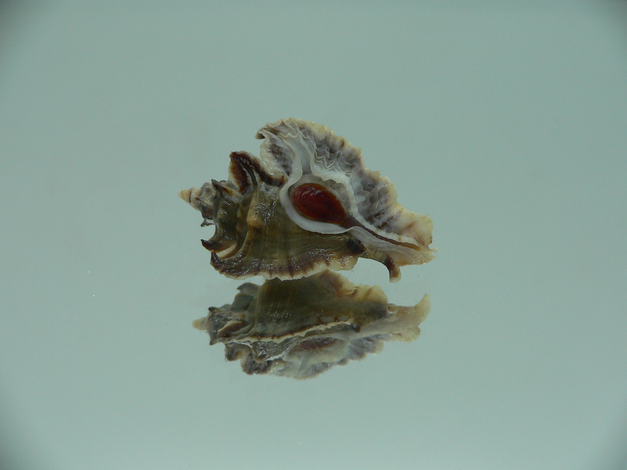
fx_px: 634
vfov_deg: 40.7
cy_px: 235
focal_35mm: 35
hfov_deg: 52.6
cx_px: 314
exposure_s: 1/60
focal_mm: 4.6
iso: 80
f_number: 2.8
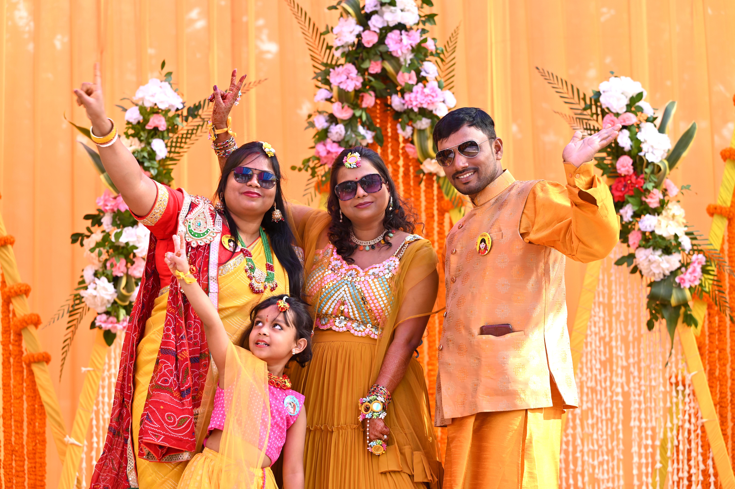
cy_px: 244
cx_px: 368
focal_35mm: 98
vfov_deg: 13.9
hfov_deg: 20.8
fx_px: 1999
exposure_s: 1/200
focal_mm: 98
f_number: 3.5
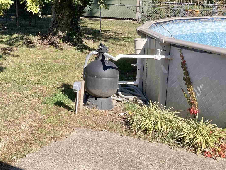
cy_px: 43
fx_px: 379
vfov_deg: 24.9
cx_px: 29
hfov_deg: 31.9
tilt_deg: -10.2
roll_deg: -0.1
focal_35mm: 58
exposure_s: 1/1080
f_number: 1.8
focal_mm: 3.99
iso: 20
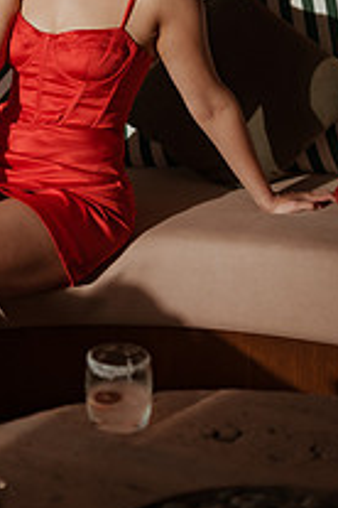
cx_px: 15
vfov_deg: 26.3
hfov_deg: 17.6
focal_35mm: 76
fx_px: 1070
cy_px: 133
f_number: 1.8
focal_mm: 35
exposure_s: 1/4000
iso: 100
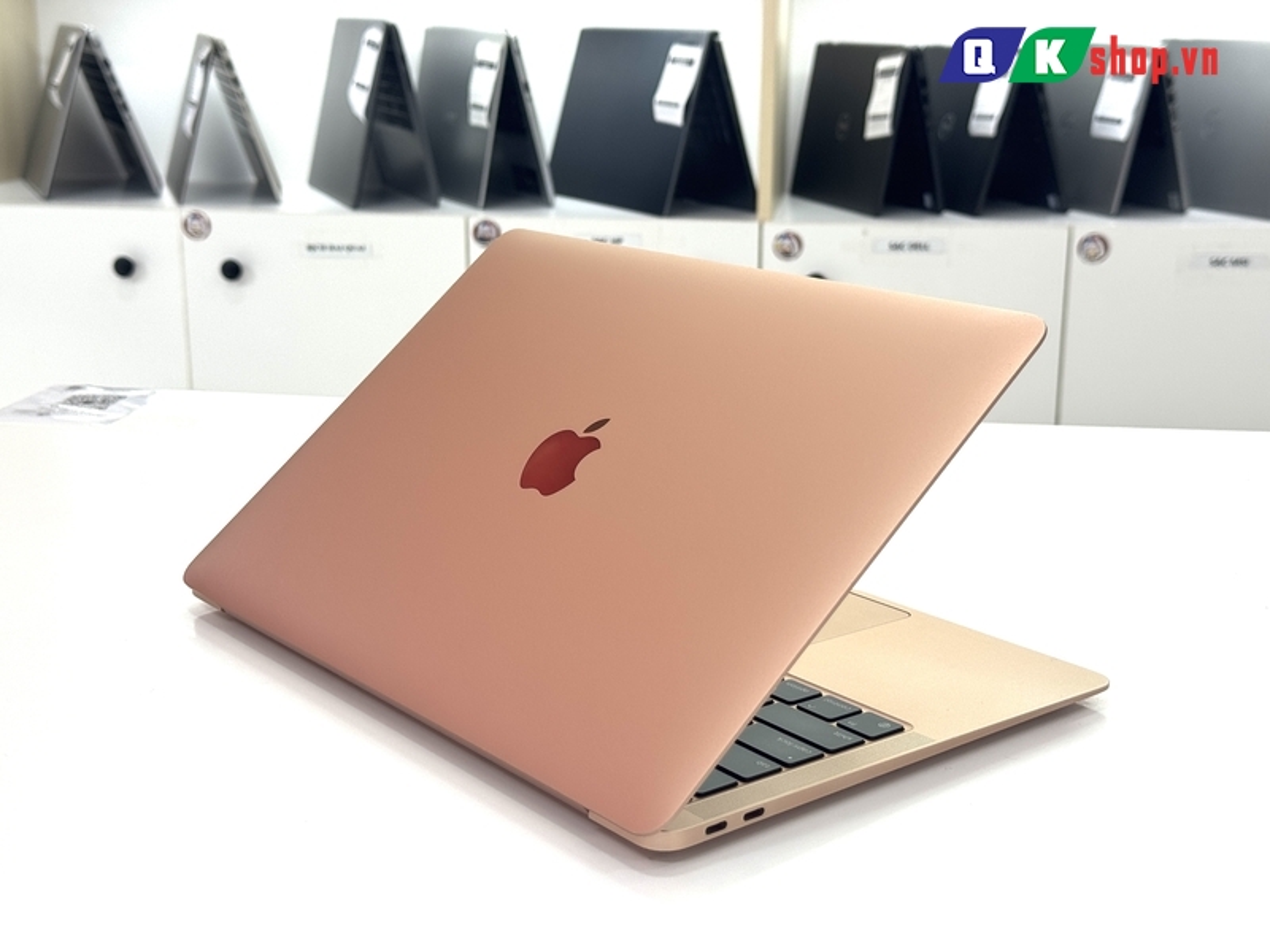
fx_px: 1761
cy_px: 476
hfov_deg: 39.7
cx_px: 635
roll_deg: +0.5
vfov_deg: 30.3
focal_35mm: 48
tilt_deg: -15.2
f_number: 1.78
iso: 50
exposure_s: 1/121
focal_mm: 6.76
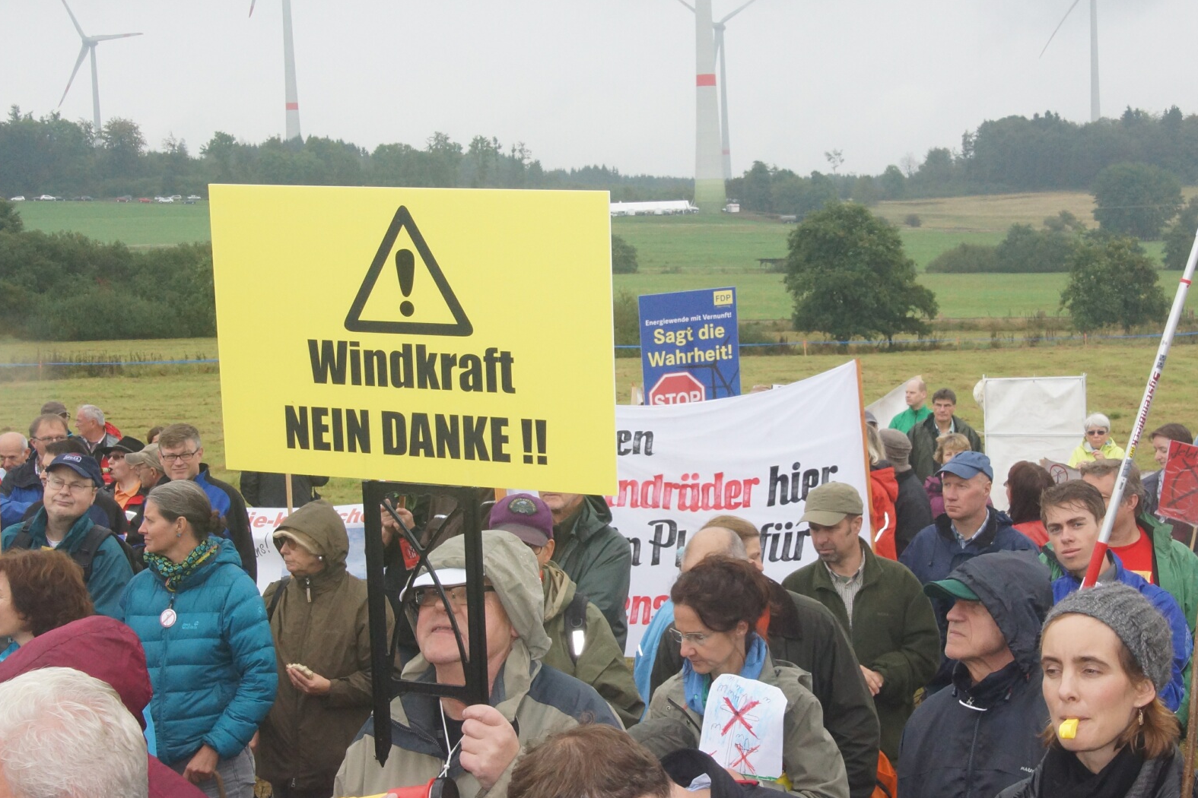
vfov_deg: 21.2
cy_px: 350
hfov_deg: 31.4
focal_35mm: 64
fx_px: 2130
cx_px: 698
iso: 800
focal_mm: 28
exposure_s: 1/200
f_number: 13
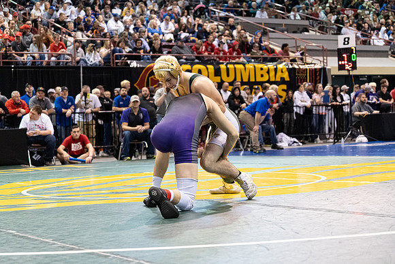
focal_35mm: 70
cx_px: 198
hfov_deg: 28.8
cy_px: 132
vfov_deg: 19.5
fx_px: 768
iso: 8000
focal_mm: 70
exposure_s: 1/500
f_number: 4
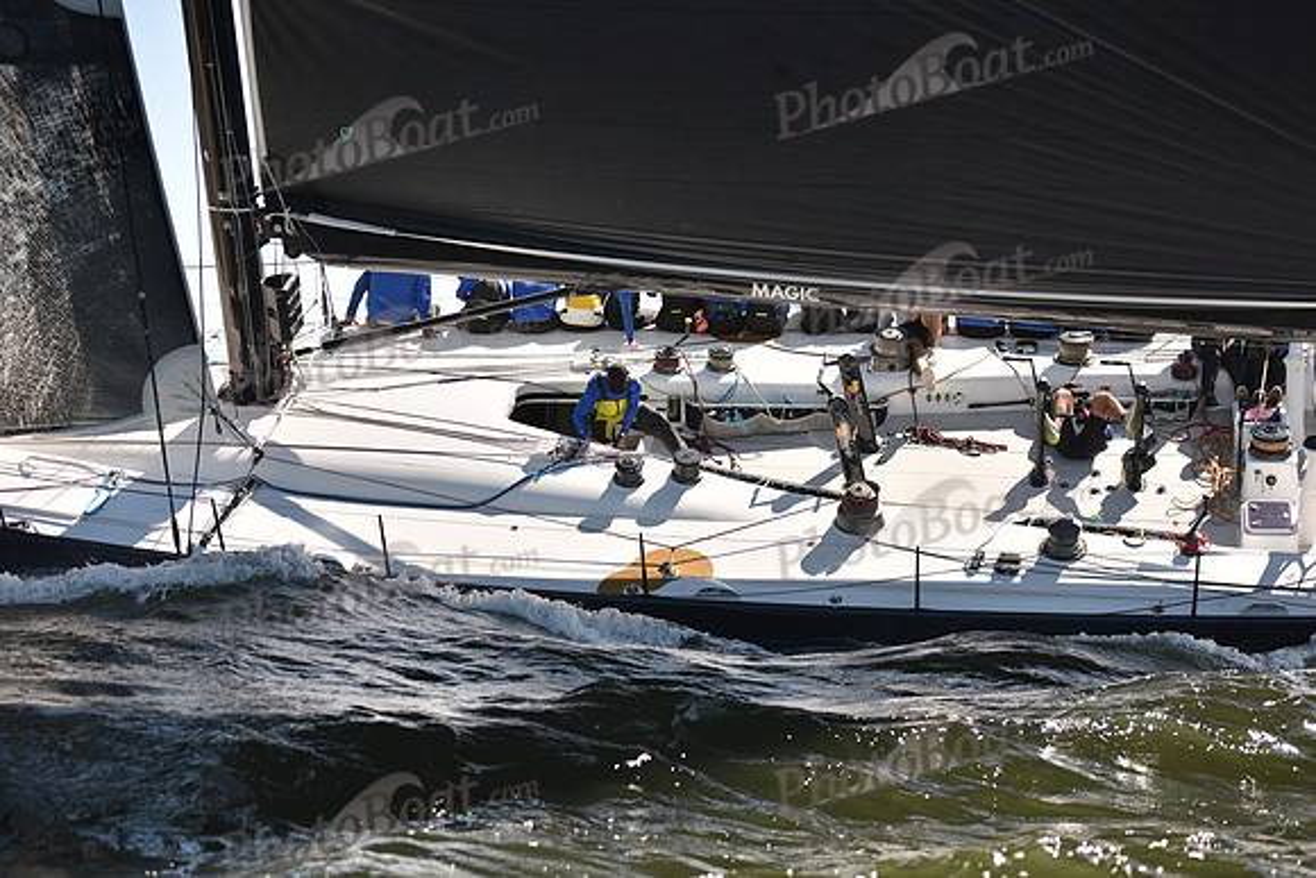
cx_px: 658
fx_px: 2559
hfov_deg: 28.8
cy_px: 439
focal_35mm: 70
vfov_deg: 19.5
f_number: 3.5
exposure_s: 1/1000
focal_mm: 70
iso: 250
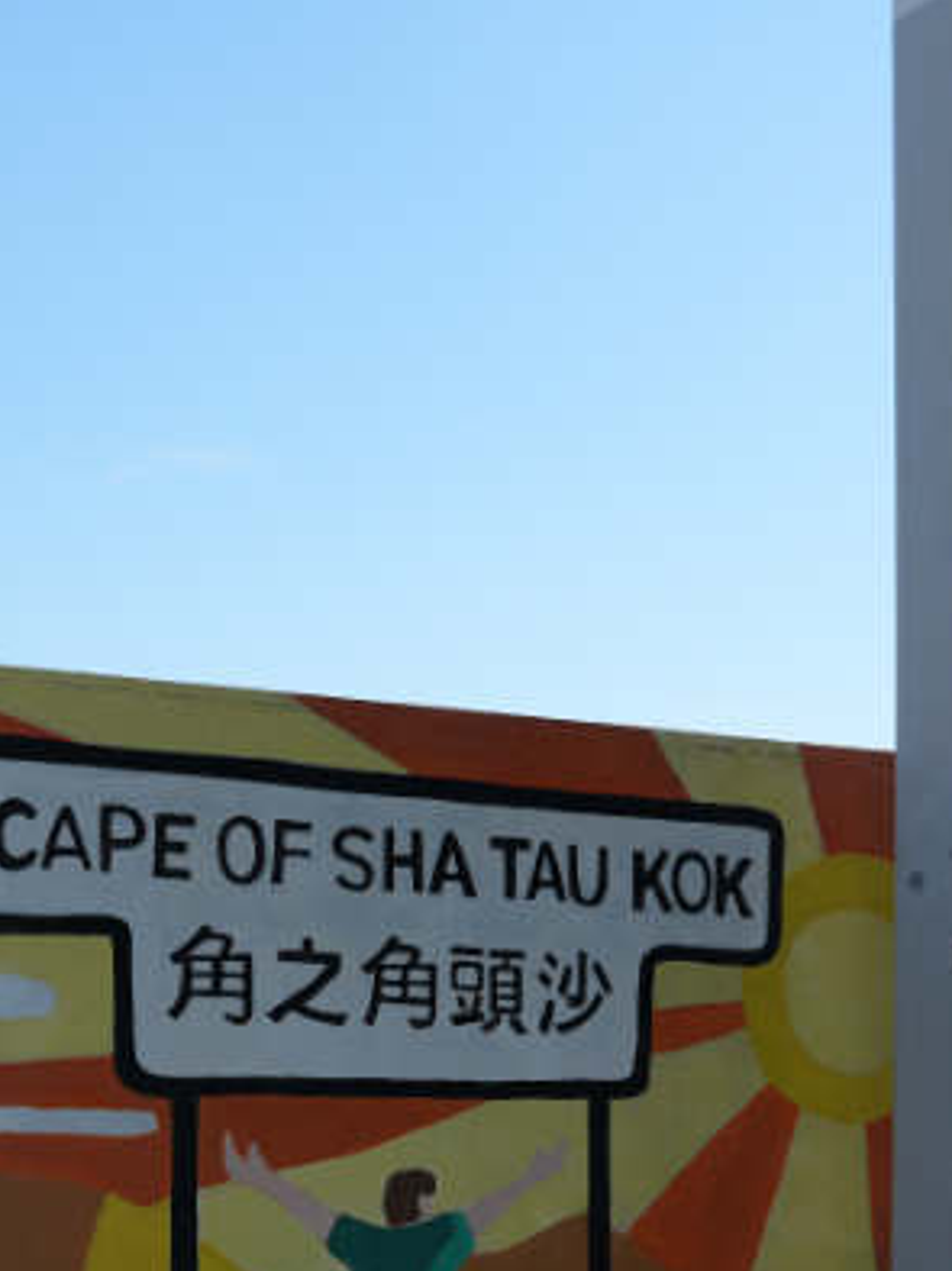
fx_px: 2203
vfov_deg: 31.5
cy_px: 992
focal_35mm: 60
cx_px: 355
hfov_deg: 24.3
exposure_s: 1/1600
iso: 100
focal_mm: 24
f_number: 2.8
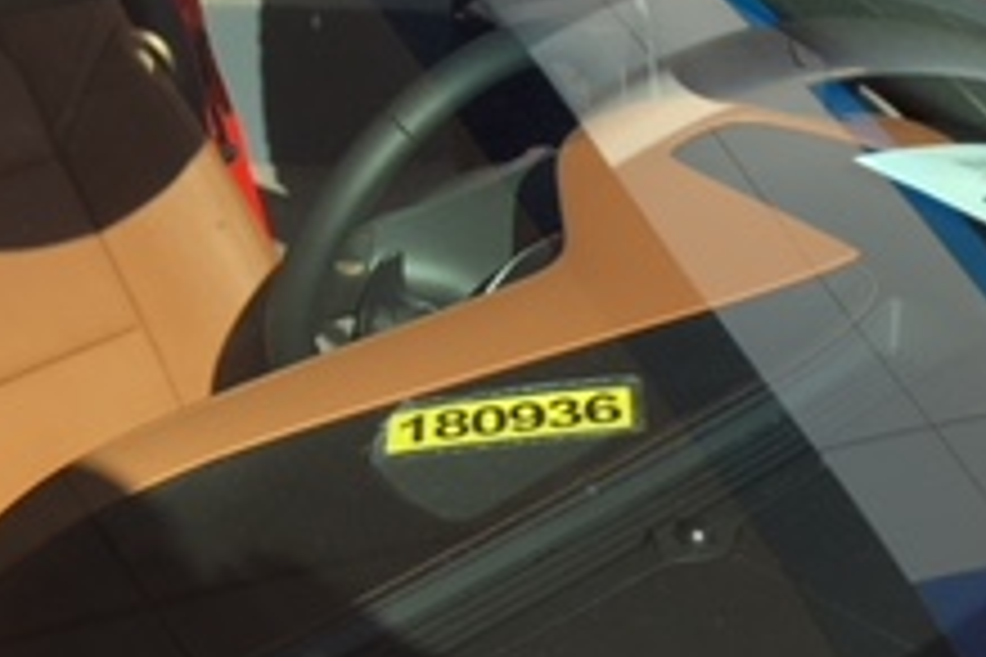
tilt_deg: -14.1
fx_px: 2410
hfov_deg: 22.9
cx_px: 275
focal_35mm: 88
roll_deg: +1.7
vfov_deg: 15.3
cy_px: 58
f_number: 2.2
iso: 25
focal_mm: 4.15
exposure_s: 1/615
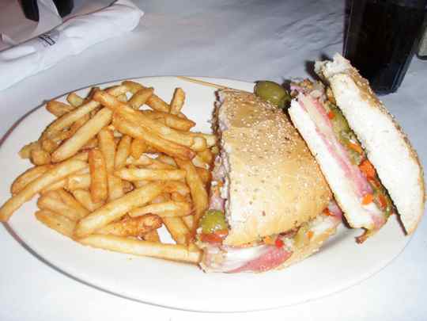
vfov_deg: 37.7
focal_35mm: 38
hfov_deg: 49.0
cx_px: 214
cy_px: 160
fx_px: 469
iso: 100
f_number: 3.5
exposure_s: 1/30
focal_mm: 6.7
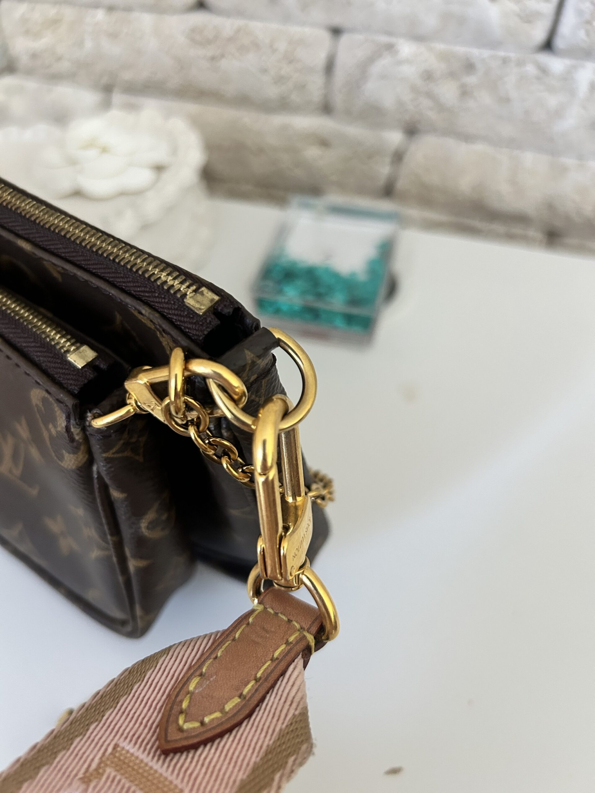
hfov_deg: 53.1
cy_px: 396
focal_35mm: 26
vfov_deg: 67.3
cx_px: 298
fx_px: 596
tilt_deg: -48.1
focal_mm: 5.7
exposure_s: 1/60
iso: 320
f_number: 1.5
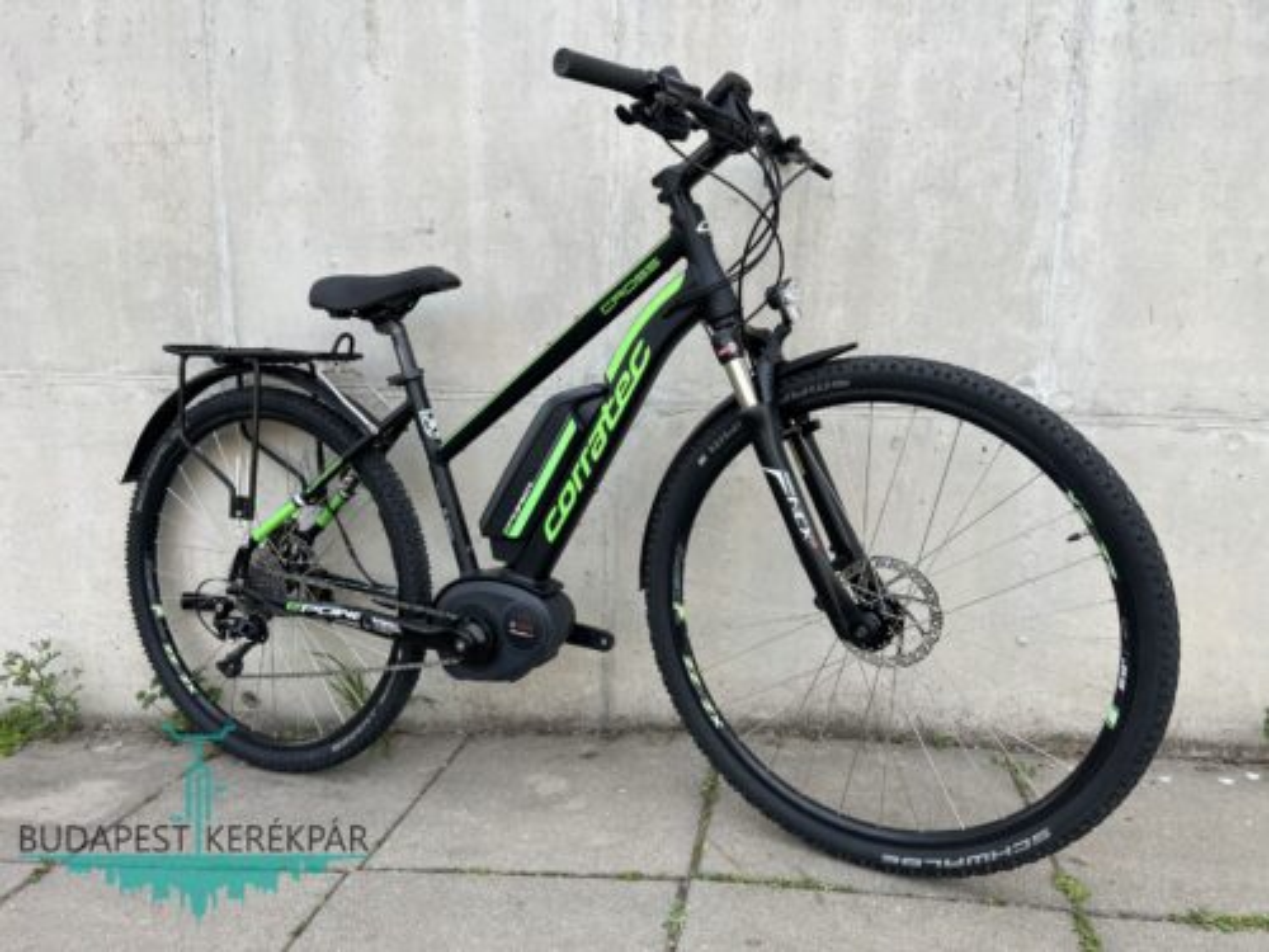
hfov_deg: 67.3
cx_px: 634
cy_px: 476
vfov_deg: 53.1
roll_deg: -1.6
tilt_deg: -9.4
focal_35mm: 26
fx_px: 953
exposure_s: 1/204
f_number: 1.5
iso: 40
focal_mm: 5.7
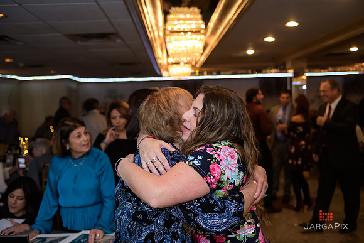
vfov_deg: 35.1
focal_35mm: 38
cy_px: 122
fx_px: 384
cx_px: 182
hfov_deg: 50.7
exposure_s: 1/125
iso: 800
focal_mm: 38
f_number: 3.2
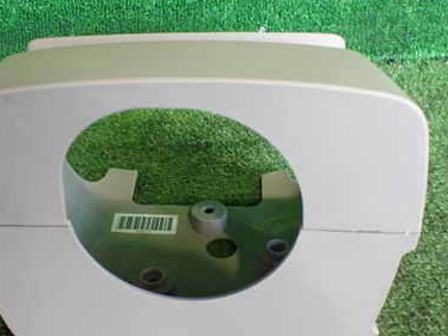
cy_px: 185
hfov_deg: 39.5
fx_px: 621
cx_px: 183
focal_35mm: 48
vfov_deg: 30.2
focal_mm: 5.4
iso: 640
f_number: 2.3
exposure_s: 1/125
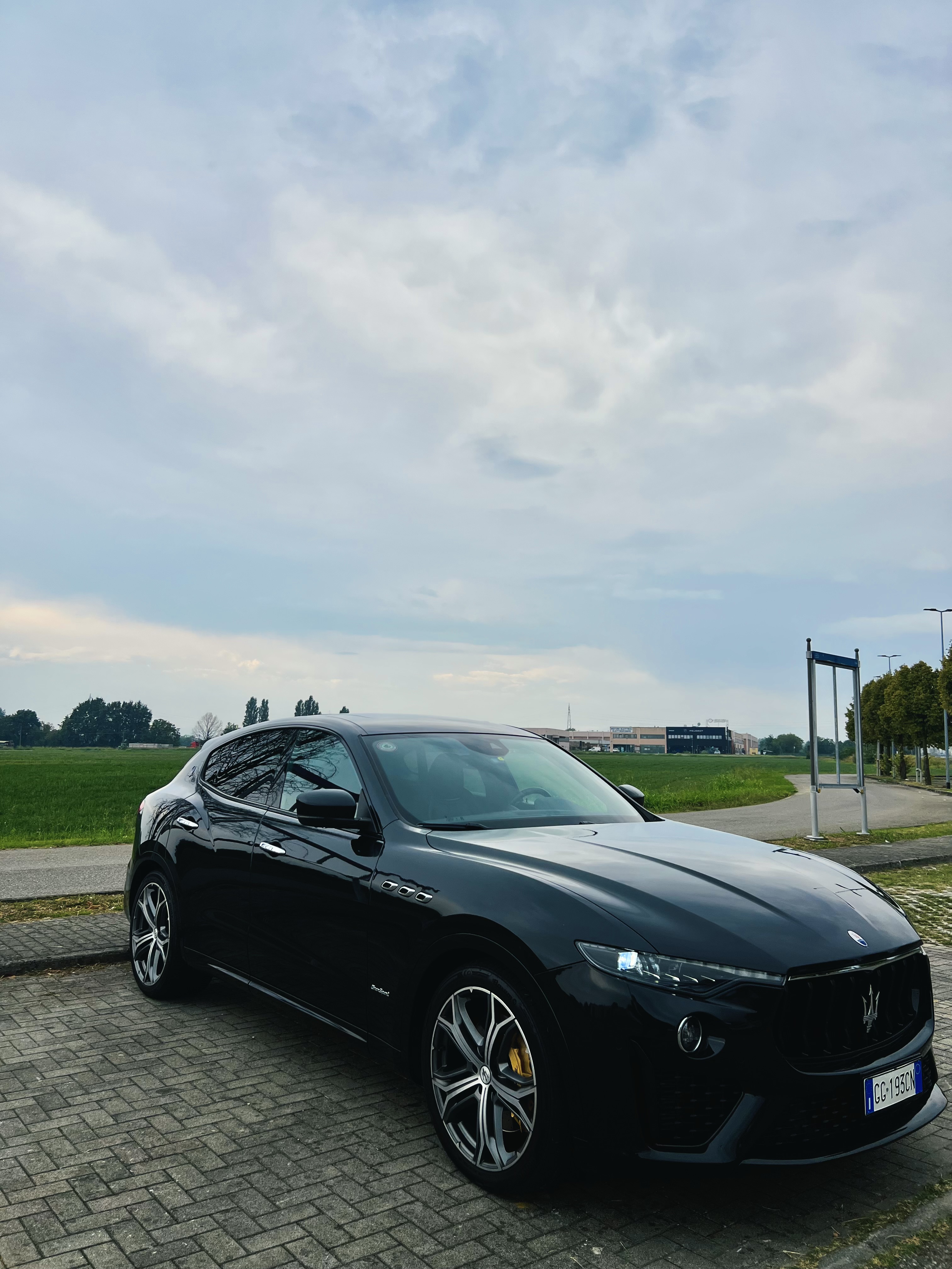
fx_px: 953
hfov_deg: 53.1
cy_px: 634
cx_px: 476
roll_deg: -0.9
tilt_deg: +10.1
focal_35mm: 26
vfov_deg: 67.3
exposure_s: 1/2123
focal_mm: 5.7
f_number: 1.5
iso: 50
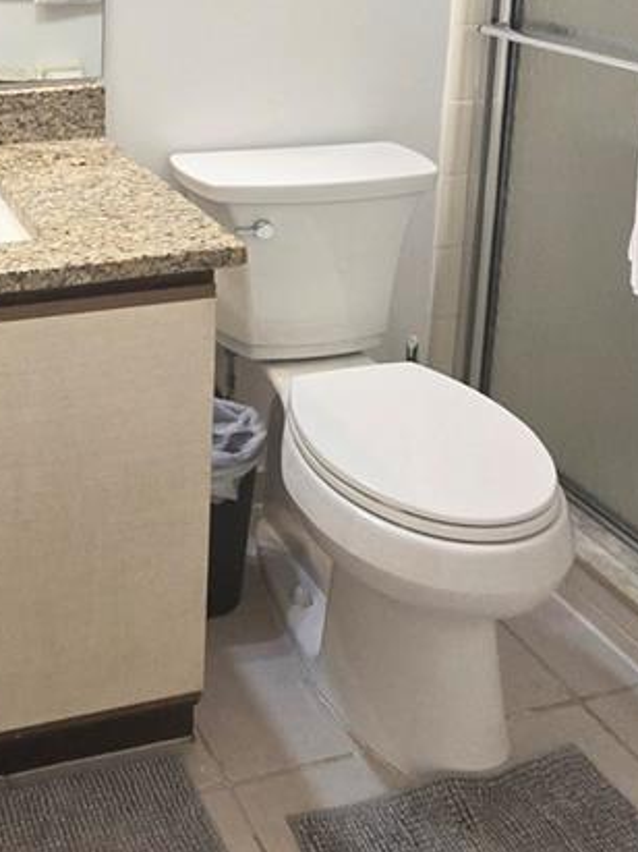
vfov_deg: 43.5
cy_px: 41
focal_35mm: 38
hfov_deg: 33.8
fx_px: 934
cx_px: -27
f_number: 2.2
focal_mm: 2.2
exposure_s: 1/60
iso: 64
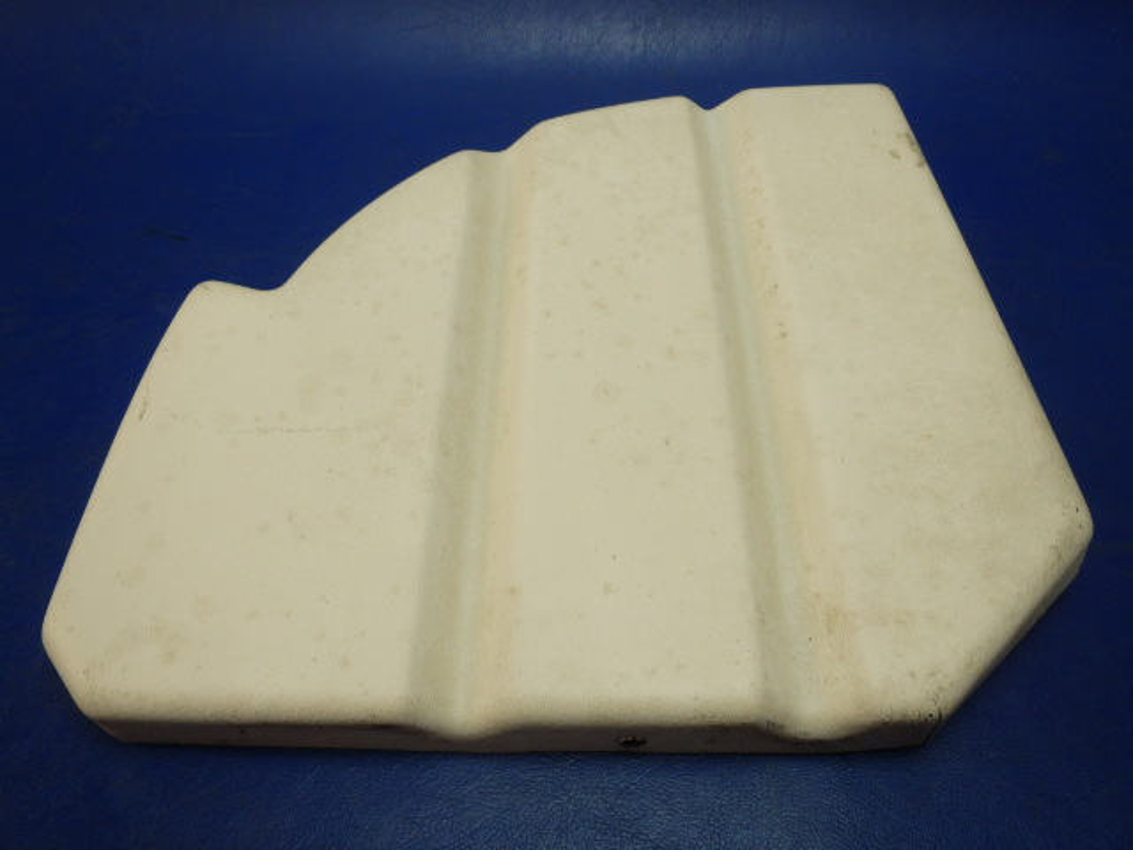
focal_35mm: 28
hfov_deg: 63.4
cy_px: 425
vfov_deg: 49.7
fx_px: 916
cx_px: 566
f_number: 3.9
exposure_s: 1/50
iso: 200
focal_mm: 5
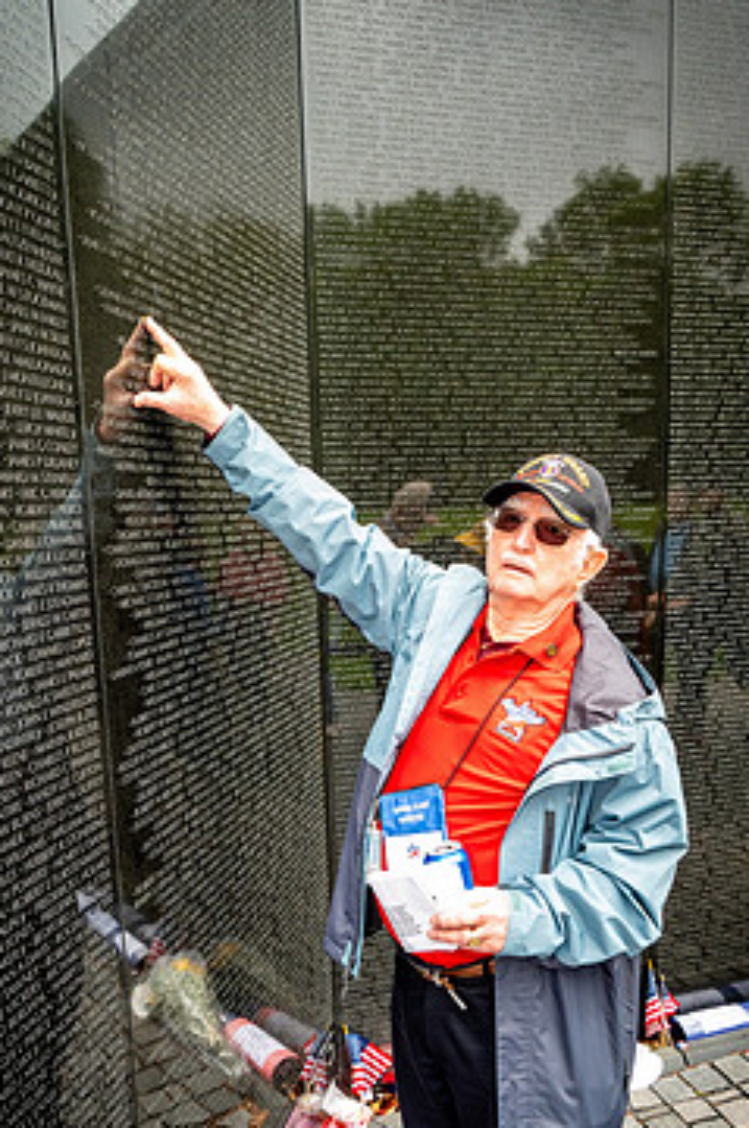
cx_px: 346
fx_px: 939
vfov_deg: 61.6
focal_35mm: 30
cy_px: 658
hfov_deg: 43.5
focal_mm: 24
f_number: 8
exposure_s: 1/640
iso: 2200
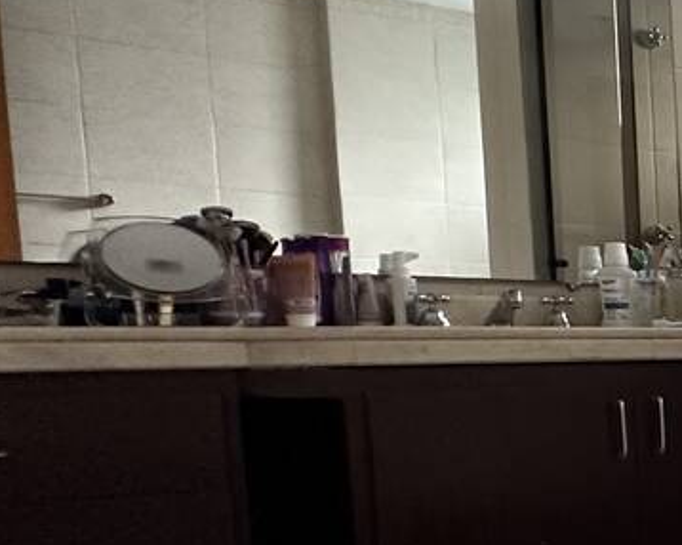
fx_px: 1110
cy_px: 425
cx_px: 1334
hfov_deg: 19.8
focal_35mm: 55
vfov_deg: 27.1
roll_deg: +0.3
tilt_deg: -3.8
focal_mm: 2.22
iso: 320
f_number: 2.2
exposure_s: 1/88
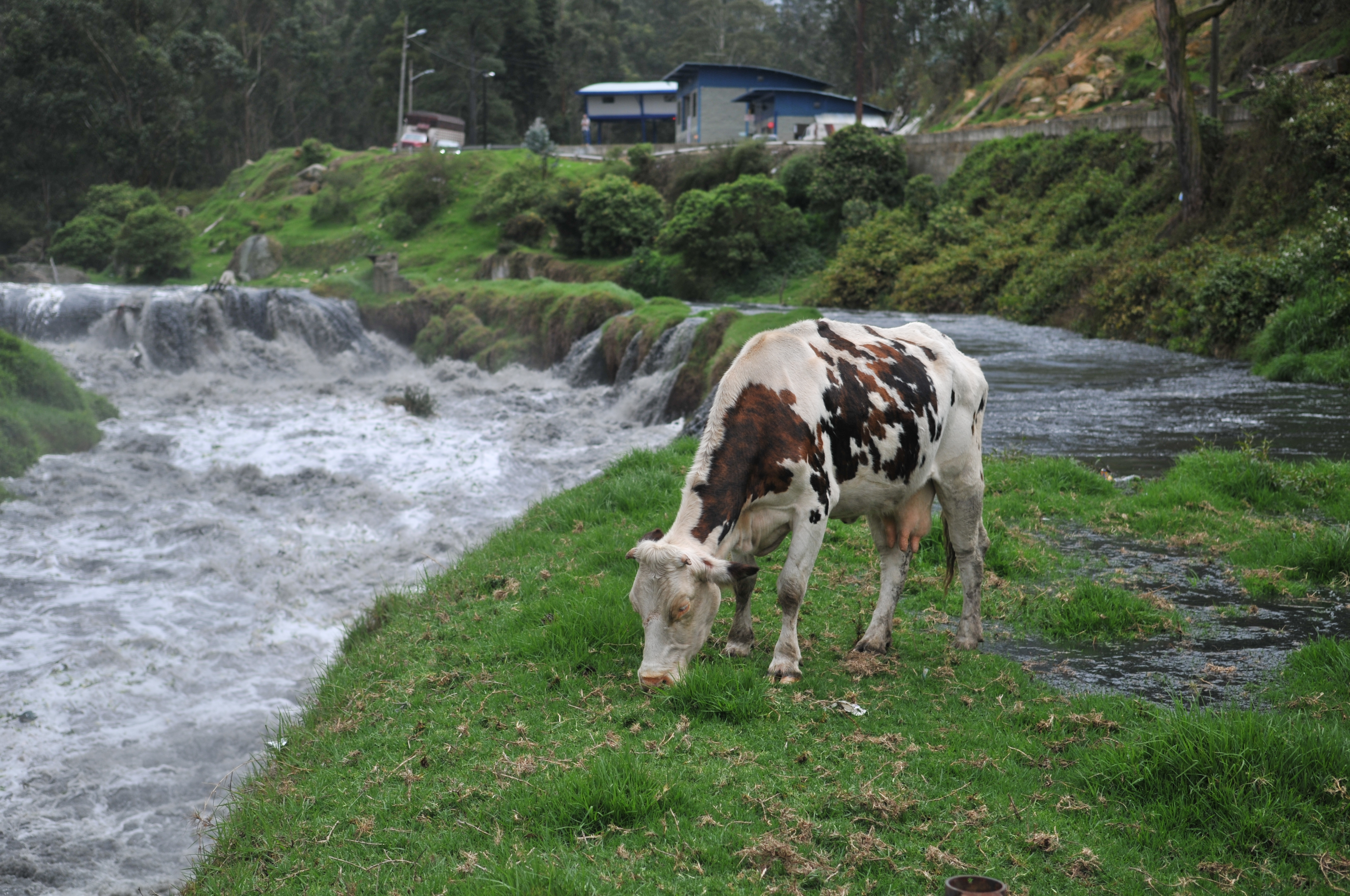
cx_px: 675
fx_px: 2135
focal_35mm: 57
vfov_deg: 23.7
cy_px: 448
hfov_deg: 35.1
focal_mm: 38
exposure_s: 1/2000
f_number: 2.8
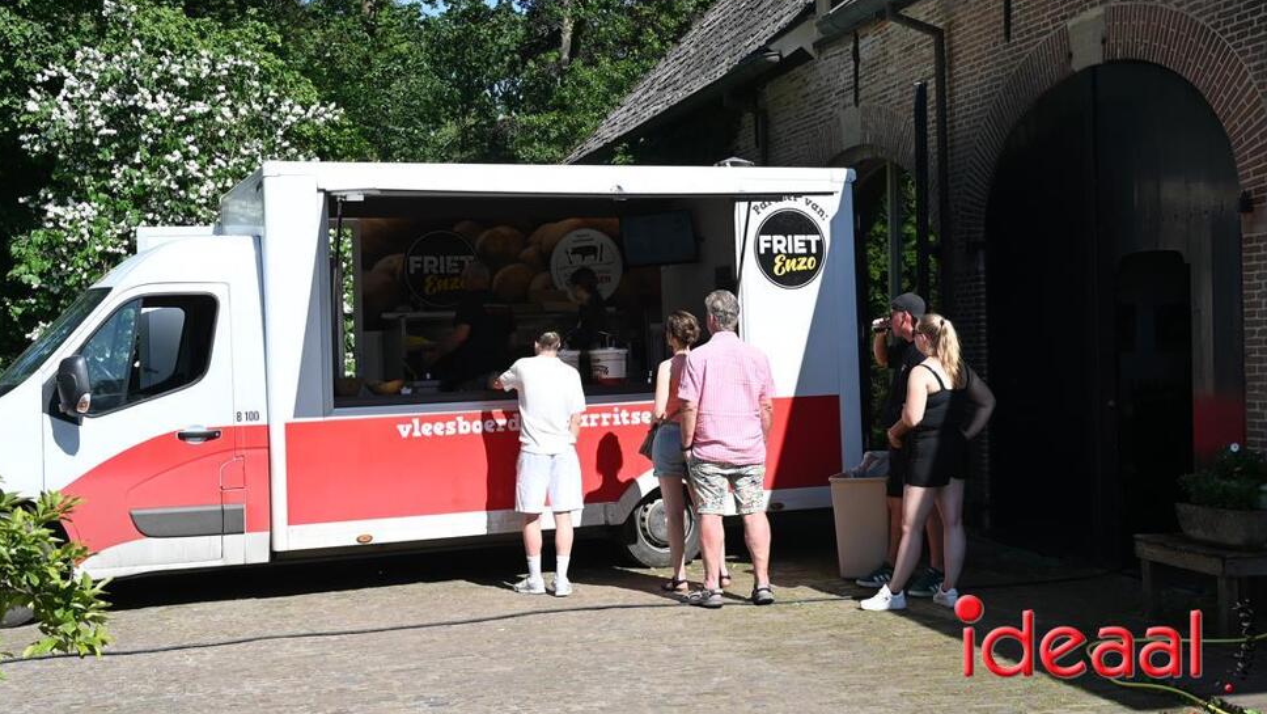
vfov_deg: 27.1
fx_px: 1479
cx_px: 619
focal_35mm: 44
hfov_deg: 46.4
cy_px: 309
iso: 100
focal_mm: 27.5
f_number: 6.3
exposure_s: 1/320
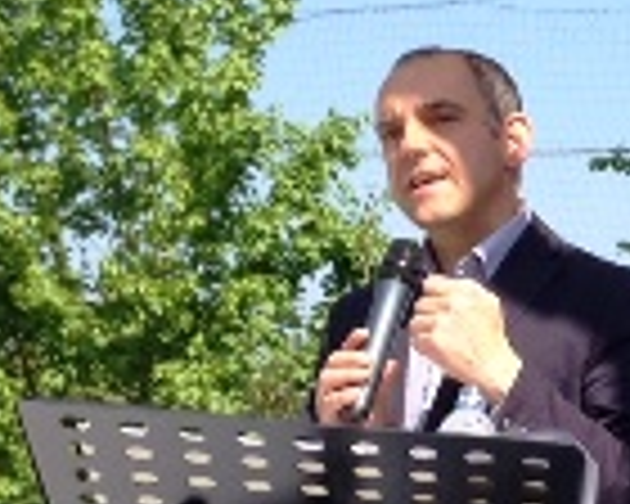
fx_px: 2741
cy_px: 513
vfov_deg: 10.4
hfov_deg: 12.7
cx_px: 788
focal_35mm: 147
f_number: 2.4
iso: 50
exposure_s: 1/874
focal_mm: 4.12
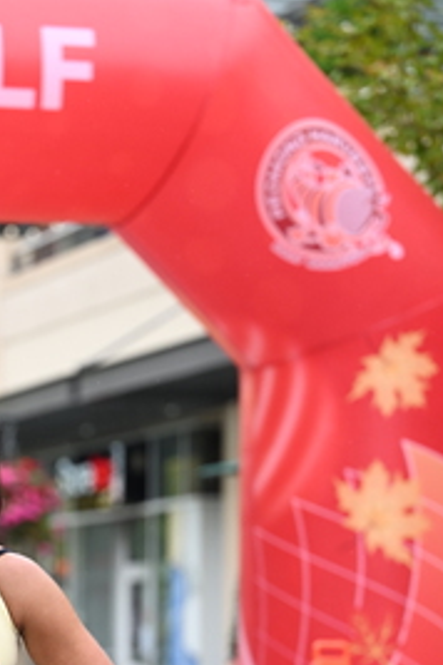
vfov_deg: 12.1
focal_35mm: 169
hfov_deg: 8.1
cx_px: 29
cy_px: 603
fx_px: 3119
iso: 1000
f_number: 2.8
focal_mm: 82
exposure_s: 1/1600
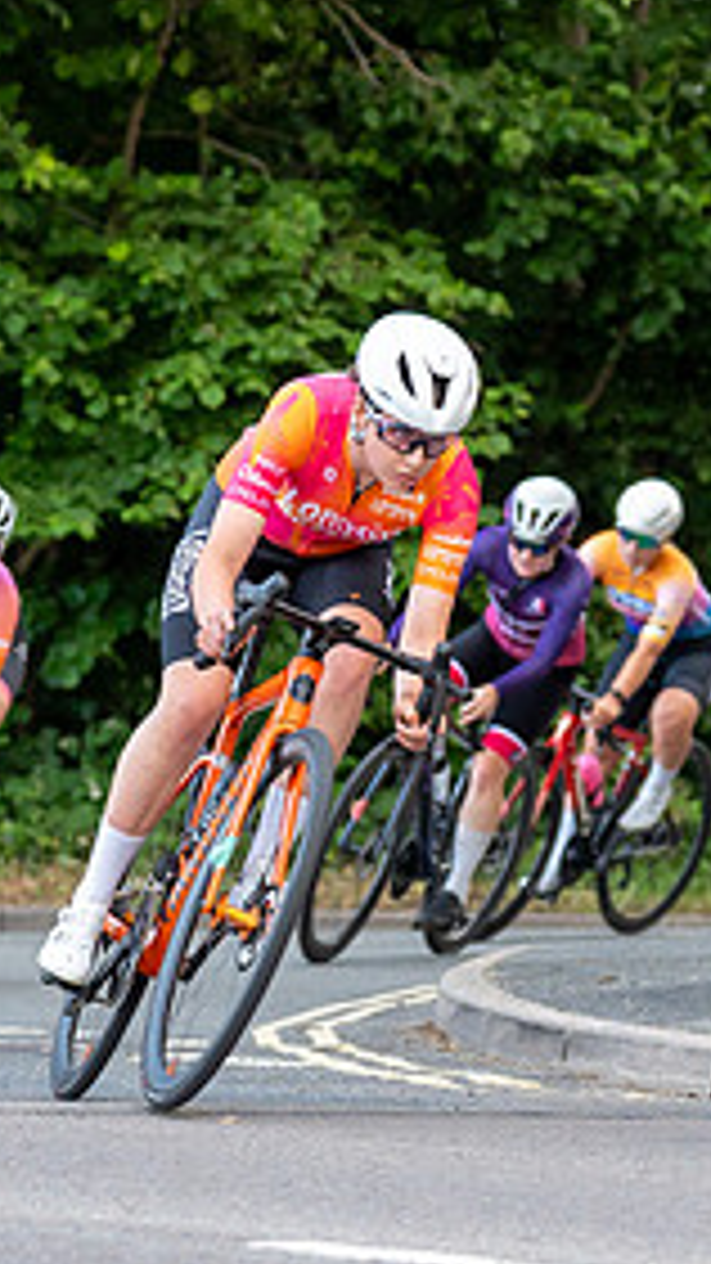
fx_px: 7879
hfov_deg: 5.2
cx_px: 224
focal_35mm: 235
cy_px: 890
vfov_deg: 9.2
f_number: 3.2
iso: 1000
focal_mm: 70
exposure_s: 1/500
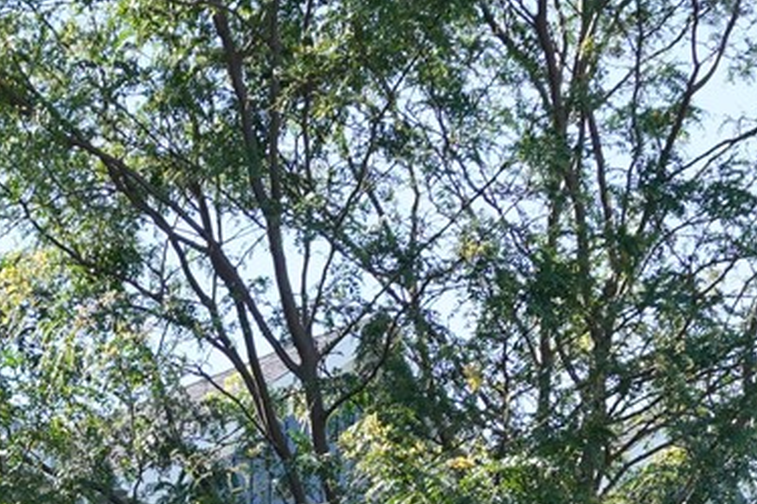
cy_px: 1094
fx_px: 2858
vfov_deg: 9.3
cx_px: -317
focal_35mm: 136
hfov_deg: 14.3
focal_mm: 20
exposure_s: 1/250
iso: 200
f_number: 5.6
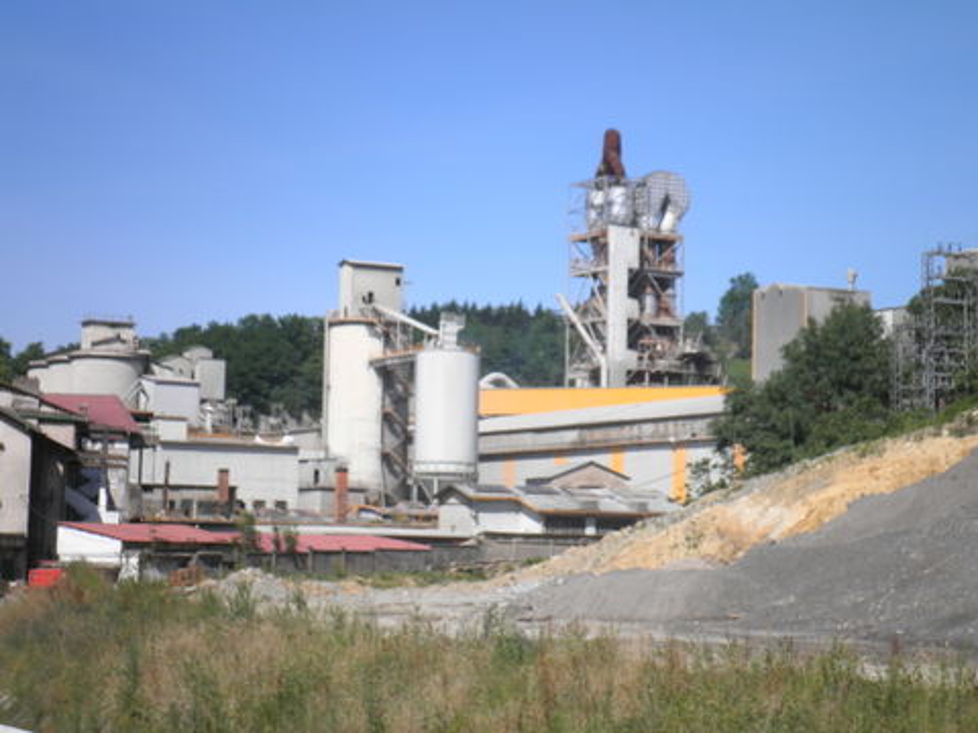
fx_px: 2062
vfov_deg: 20.2
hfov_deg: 26.7
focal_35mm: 73
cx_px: 489
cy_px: 366
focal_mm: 13
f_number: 4.7
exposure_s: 1/500
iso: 64
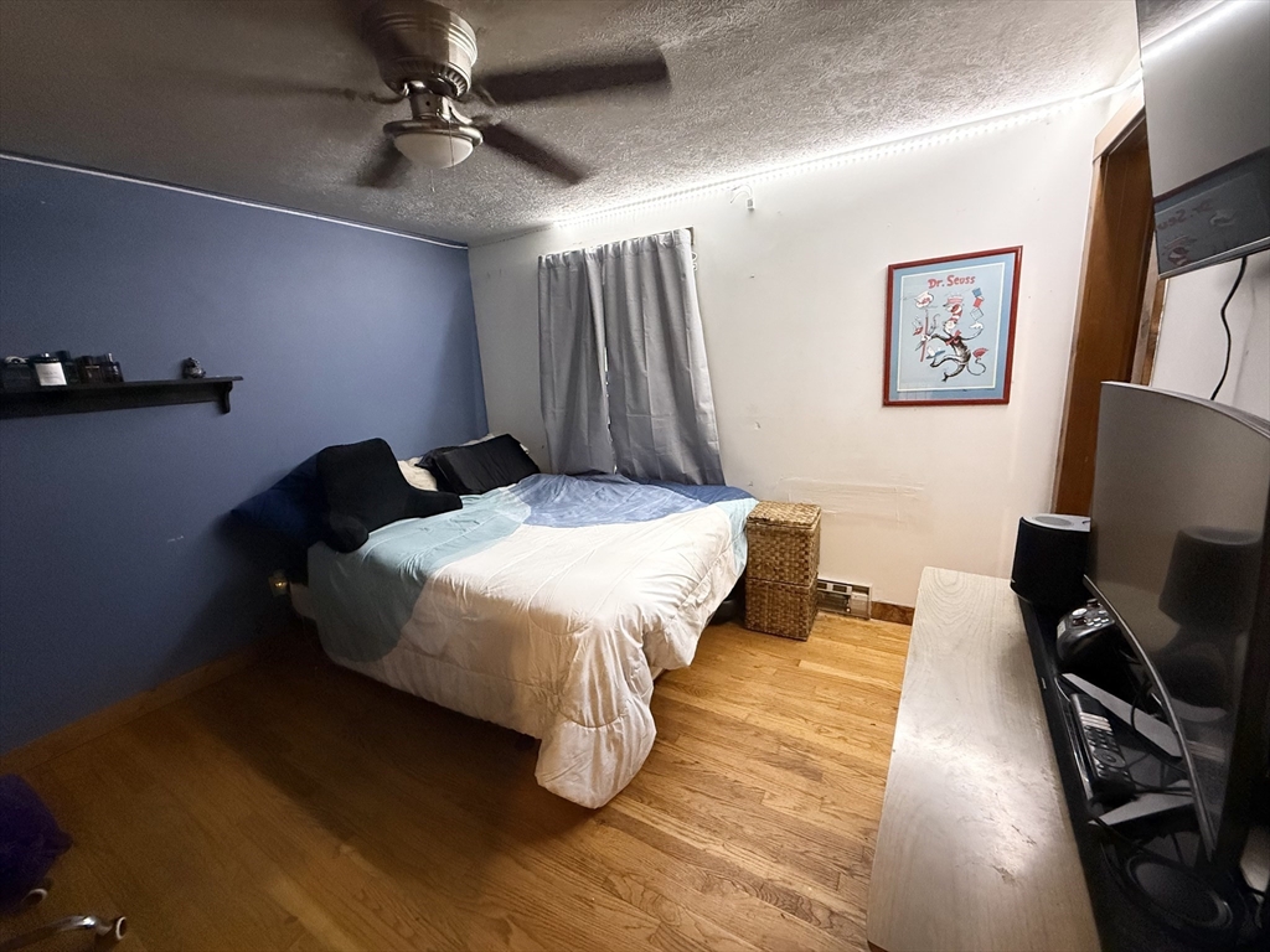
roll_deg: +3.1
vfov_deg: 85.7
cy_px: 476
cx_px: 635
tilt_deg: -11.6
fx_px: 514
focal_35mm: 14
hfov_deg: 102.1
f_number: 2.2
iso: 1000
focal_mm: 2.22
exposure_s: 1/60
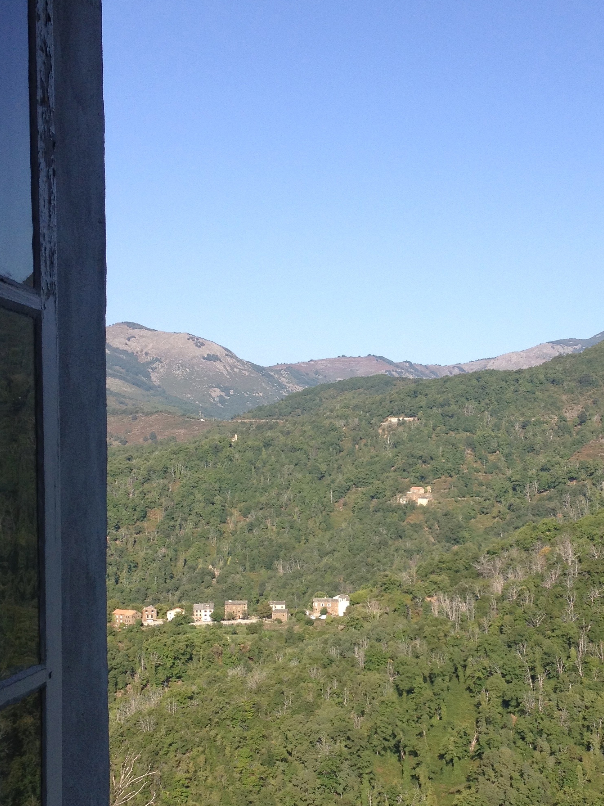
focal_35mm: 58
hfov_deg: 25.2
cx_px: 362
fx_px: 1350
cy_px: 564
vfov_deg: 32.8
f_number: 2.4
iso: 64
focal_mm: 4.28
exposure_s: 1/1104
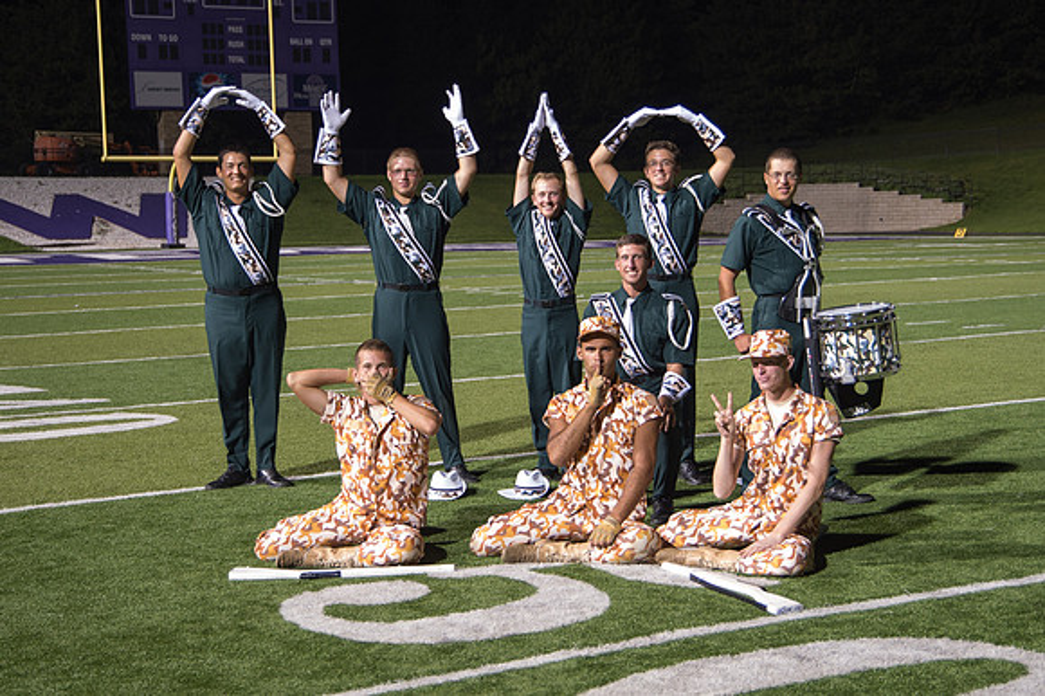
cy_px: 398
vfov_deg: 20.5
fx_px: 1918
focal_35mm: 66
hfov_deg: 30.5
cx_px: 559
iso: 1000
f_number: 5
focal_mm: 50
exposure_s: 1/25
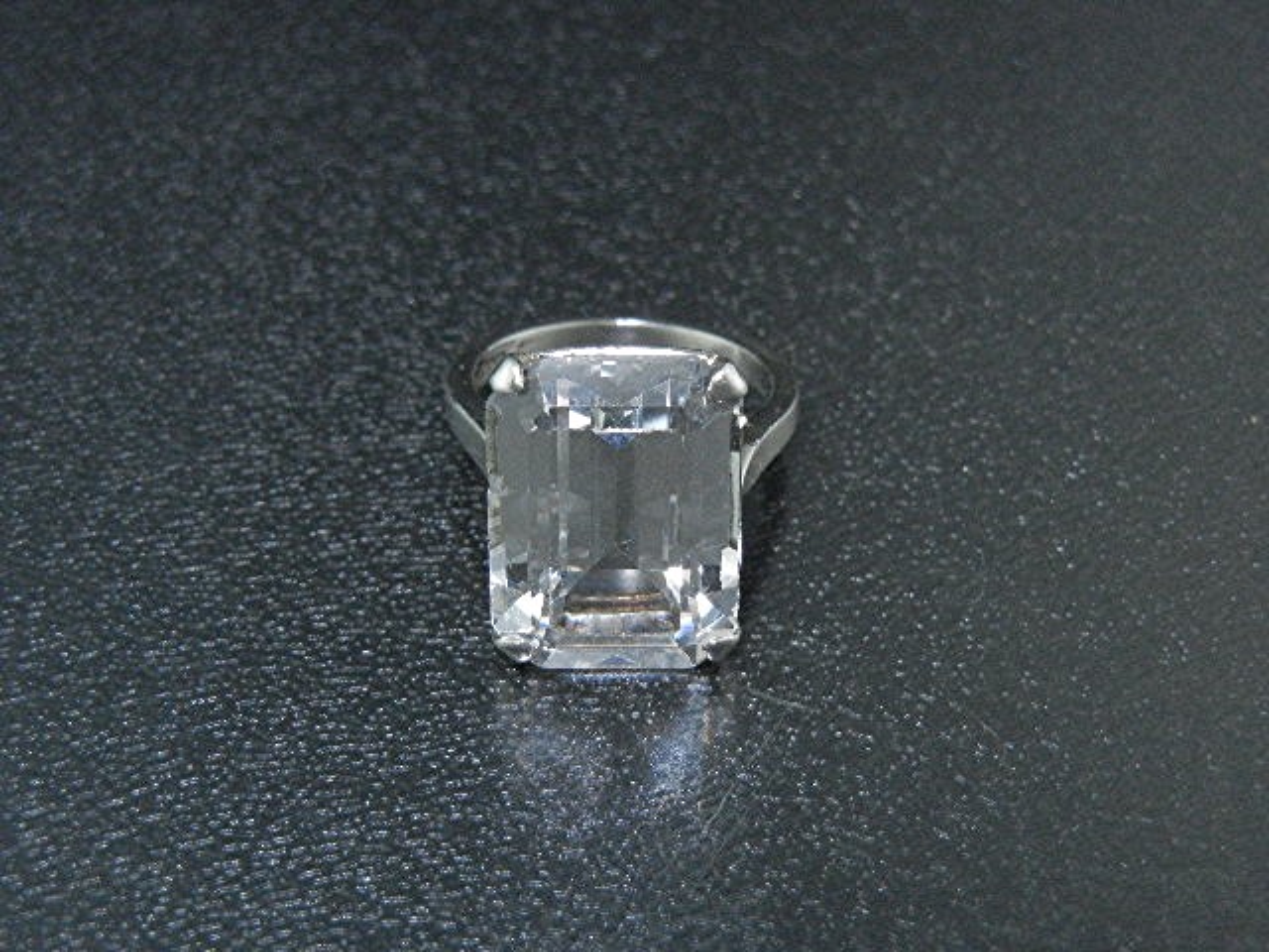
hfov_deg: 32.7
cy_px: 476
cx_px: 634
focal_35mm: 59
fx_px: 2163
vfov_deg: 24.8
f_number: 8
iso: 800
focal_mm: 10.6
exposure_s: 1/30
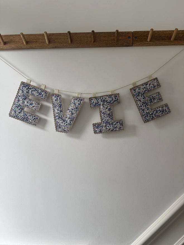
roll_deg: +0.6
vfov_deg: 71.6
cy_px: 122
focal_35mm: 24
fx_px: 170
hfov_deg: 56.8
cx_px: 92
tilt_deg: -0.3
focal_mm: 6.76
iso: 200
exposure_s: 1/121
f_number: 1.78
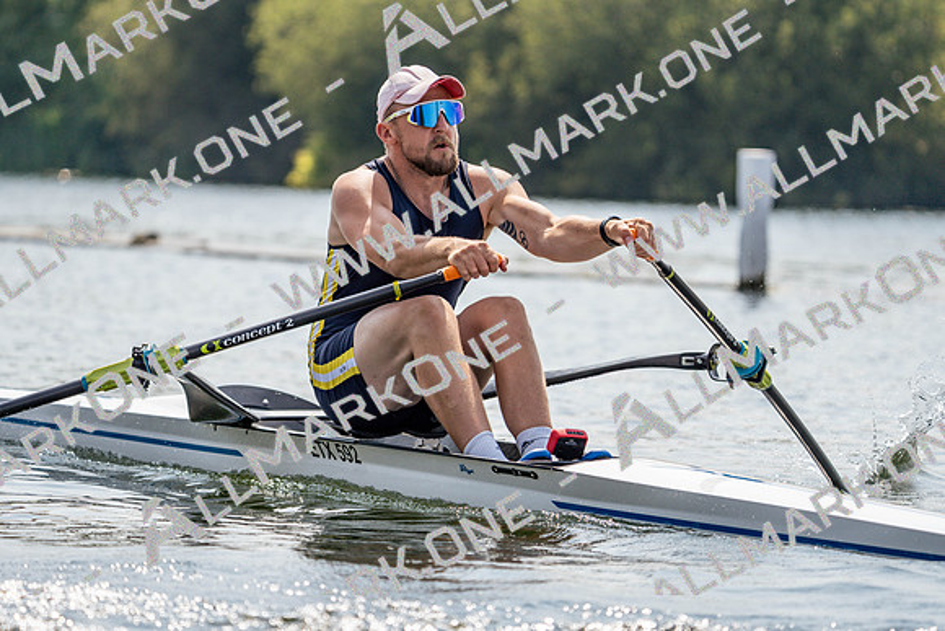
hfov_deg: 7.7
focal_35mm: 266
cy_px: 316
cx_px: 472
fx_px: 6984
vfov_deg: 5.2
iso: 160
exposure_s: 1/1600
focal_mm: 266
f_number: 5.6
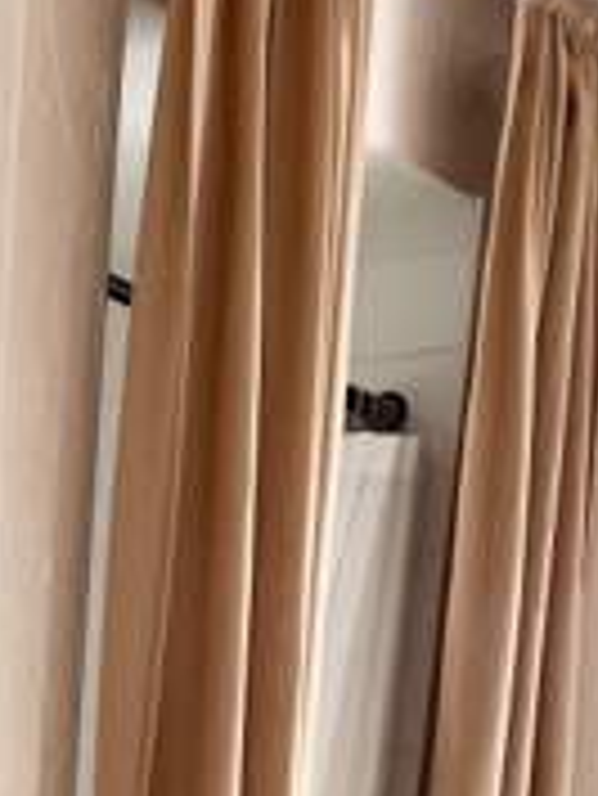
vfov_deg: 17.4
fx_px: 2163
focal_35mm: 94
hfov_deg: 14.4
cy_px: 1385
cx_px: -373
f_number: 1.5
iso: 64
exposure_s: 1/120
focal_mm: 5.7
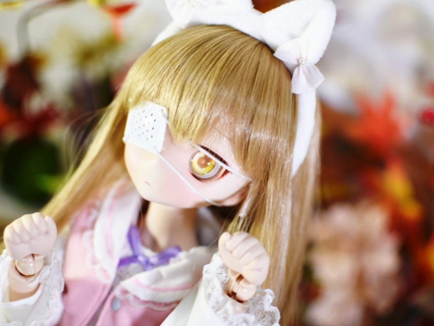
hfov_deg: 33.5
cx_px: 229
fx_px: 722
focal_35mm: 58
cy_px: 164
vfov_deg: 25.4
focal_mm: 35
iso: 100
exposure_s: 1/50
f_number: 1.8
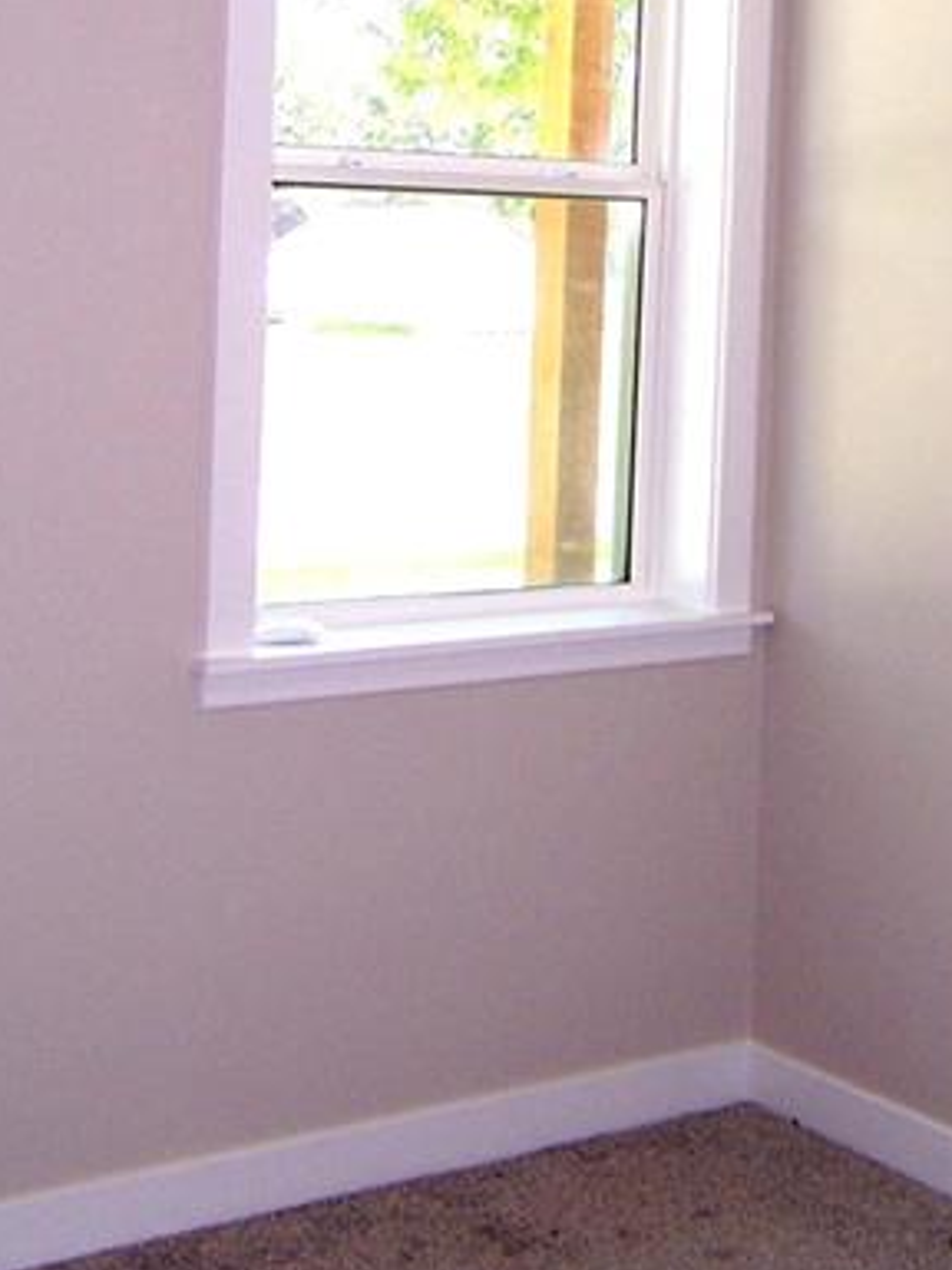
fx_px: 2420
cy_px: 251
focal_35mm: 66
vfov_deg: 28.7
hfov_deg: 22.1
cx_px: 668
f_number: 2.8
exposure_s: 1/60
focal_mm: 5.5
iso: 140
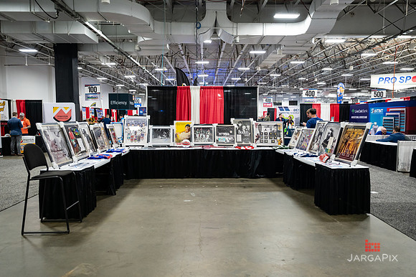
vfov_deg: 48.7
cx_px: 208
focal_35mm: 26
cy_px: 138
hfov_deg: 68.4
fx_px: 306
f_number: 3.2
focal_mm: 26.5
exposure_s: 1/200
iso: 3200
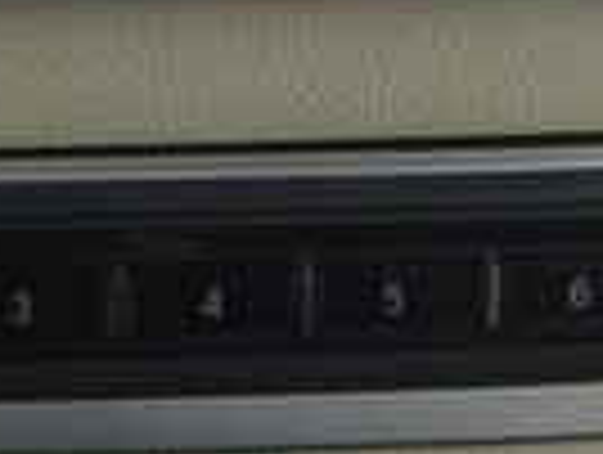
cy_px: -1005
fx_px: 3455
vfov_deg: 6.7
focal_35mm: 198
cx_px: 72
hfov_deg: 9.9
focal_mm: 10
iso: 160
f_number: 3.5
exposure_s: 1/400
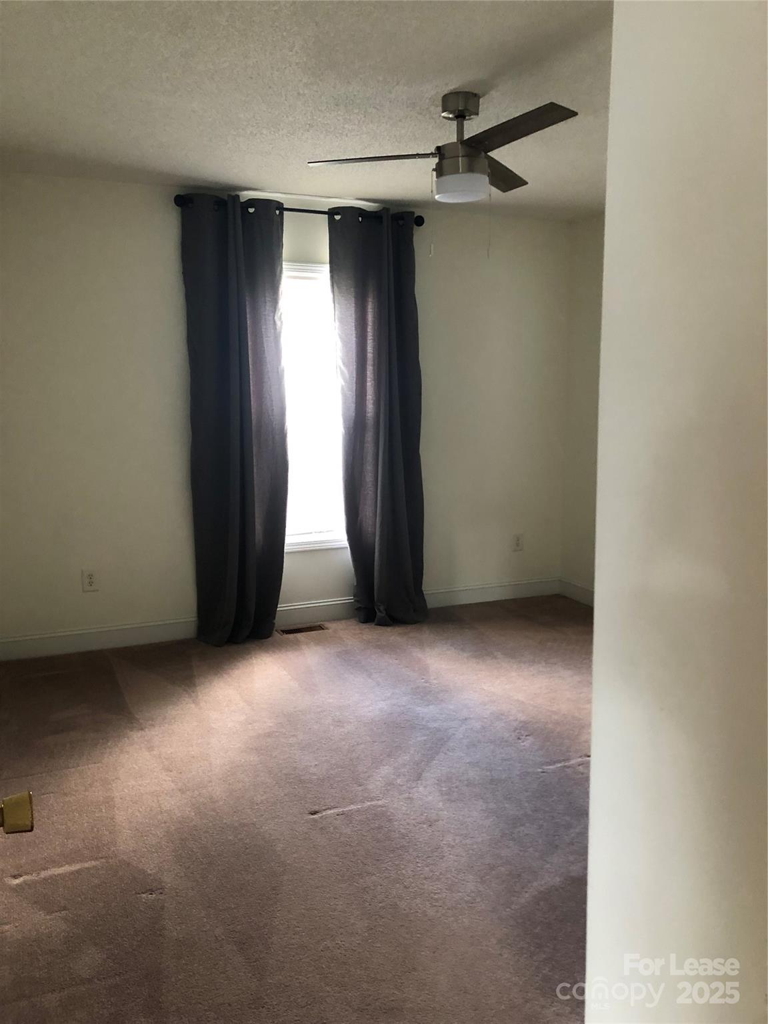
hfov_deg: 49.7
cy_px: 512
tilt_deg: -6.3
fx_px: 828
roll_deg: +0.5
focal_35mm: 28
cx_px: 384
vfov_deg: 63.4
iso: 80
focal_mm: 4
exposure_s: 1/15
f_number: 1.8
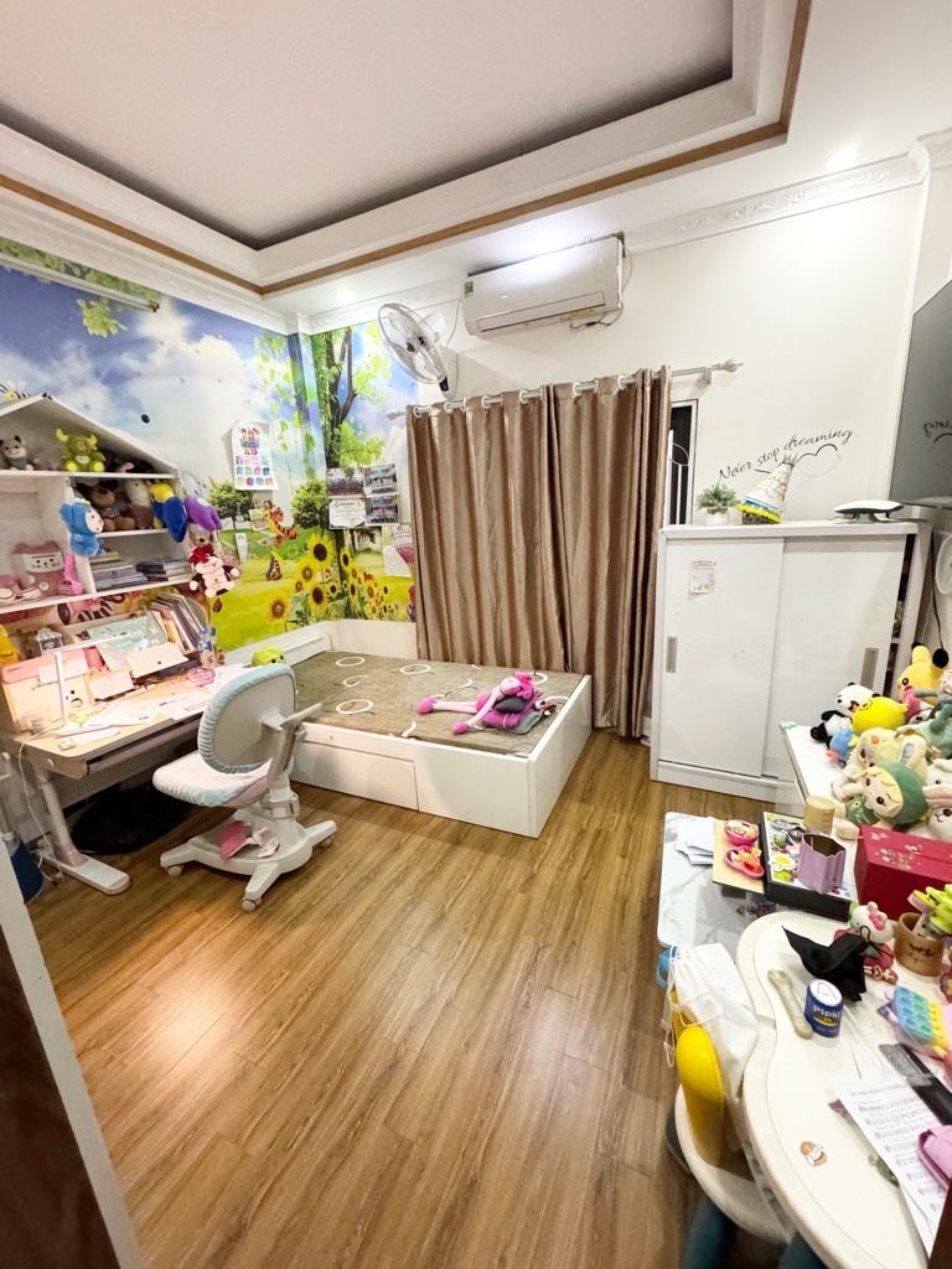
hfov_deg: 85.7
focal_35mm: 14
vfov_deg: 102.1
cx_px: 476
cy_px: 634
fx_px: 513
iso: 800
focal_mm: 2.22
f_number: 2.2
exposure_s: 1/50
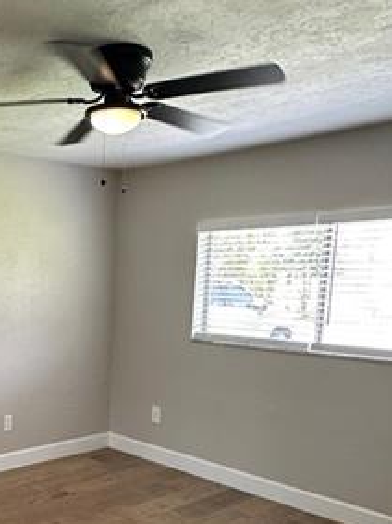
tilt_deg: -7.7
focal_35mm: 38
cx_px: 18
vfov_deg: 47.7
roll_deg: -1.2
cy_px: 370
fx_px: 574
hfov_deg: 34.9
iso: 250
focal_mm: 2.22
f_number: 2.2
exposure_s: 1/120
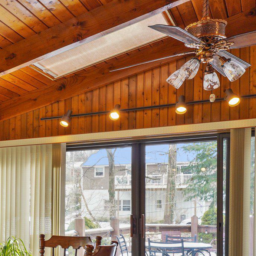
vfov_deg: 28.5
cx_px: -53
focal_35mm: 58
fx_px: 487
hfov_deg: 26.2
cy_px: 222
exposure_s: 1/30
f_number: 8
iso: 400
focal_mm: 23.1
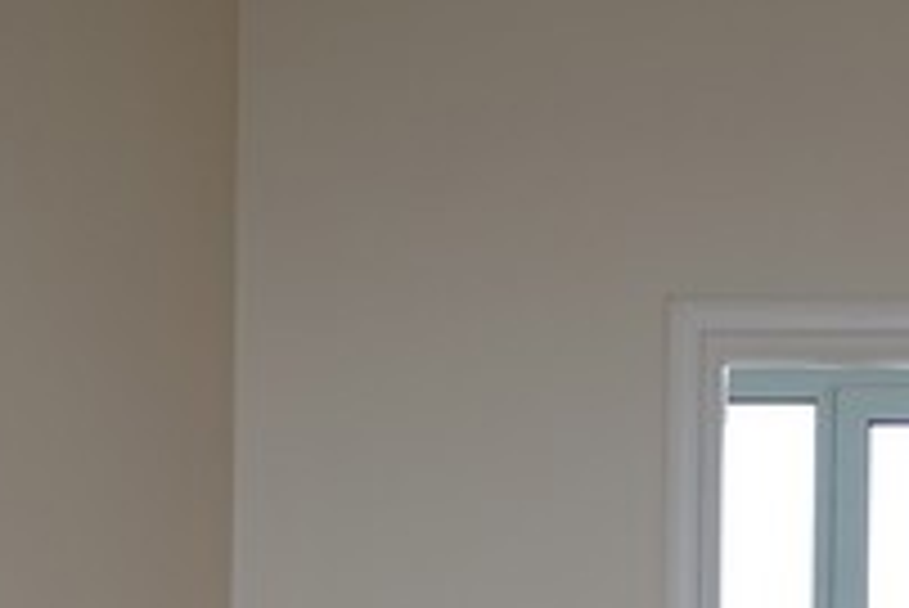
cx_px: 914
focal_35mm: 95
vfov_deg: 13.2
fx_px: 2400
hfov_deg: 20.7
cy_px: 1052
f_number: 2.5
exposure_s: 1/125
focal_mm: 8.8
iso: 125
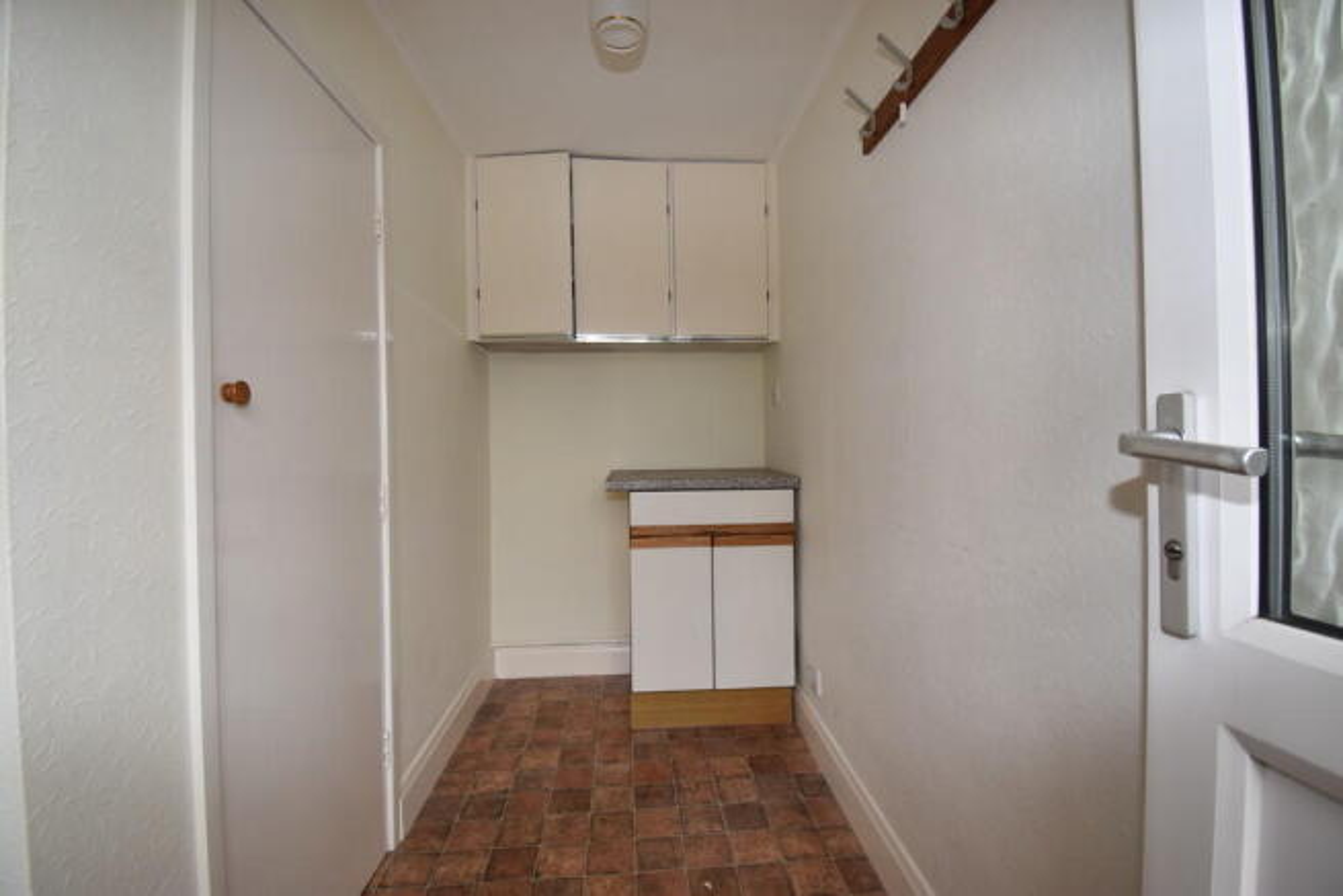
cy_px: 448
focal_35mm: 15
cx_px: 672
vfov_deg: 77.4
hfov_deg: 100.4
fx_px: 560
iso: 280
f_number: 5.6
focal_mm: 10
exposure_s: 1/125
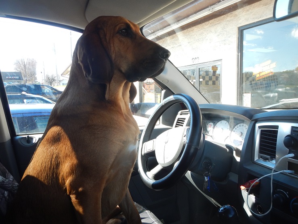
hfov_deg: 63.4
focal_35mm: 28
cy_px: 112
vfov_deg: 49.8
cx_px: 149
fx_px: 241
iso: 125
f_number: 3.9
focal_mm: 5
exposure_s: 1/100
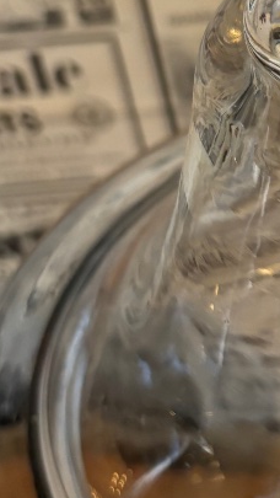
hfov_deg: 13.6
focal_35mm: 84
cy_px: 148
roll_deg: +0.6
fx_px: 1108
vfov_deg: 25.1
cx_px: 413
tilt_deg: -40.2
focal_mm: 5.96
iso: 250
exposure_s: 1/60
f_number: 1.6
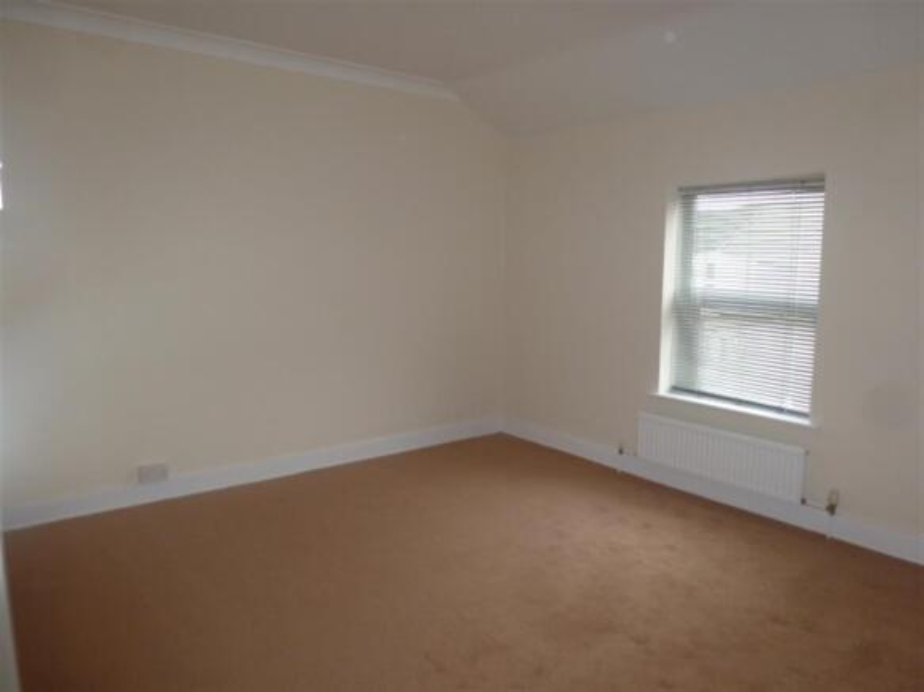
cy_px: 346
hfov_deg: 71.6
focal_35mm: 24
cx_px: 462
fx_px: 640
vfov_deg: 56.8
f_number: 3.3
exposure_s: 1/60
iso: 160
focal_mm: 4.3
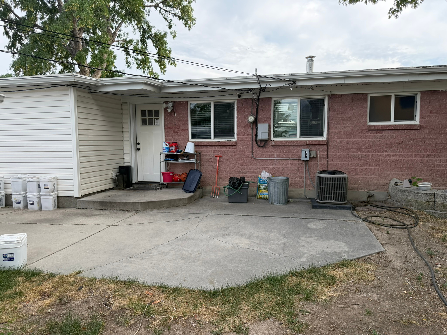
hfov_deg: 71.6
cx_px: 224
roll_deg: +0.2
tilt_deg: -5.3
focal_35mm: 24
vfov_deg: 56.8
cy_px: 168
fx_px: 310
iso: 100
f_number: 1.78
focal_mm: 6.76
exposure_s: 1/1553
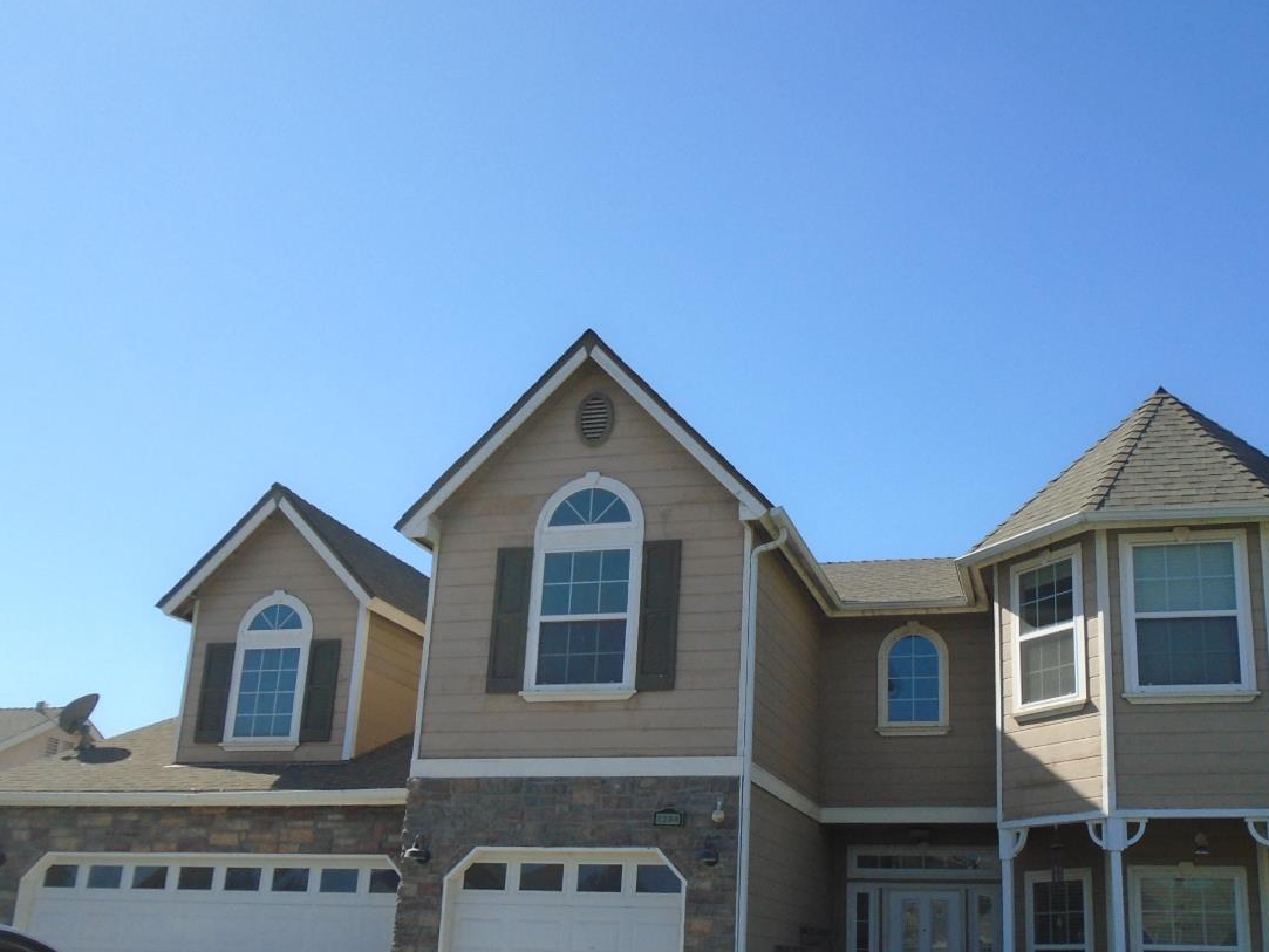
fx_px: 1320
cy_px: 607
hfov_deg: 51.0
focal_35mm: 36
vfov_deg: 39.4
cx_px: 767
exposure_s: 1/250
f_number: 8
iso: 100
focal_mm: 4.6
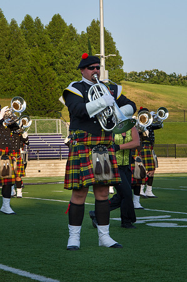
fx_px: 958
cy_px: 119
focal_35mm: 123
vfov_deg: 16.7
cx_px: 100
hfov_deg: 11.2
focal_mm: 70
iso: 640
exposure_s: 1/400
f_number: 10
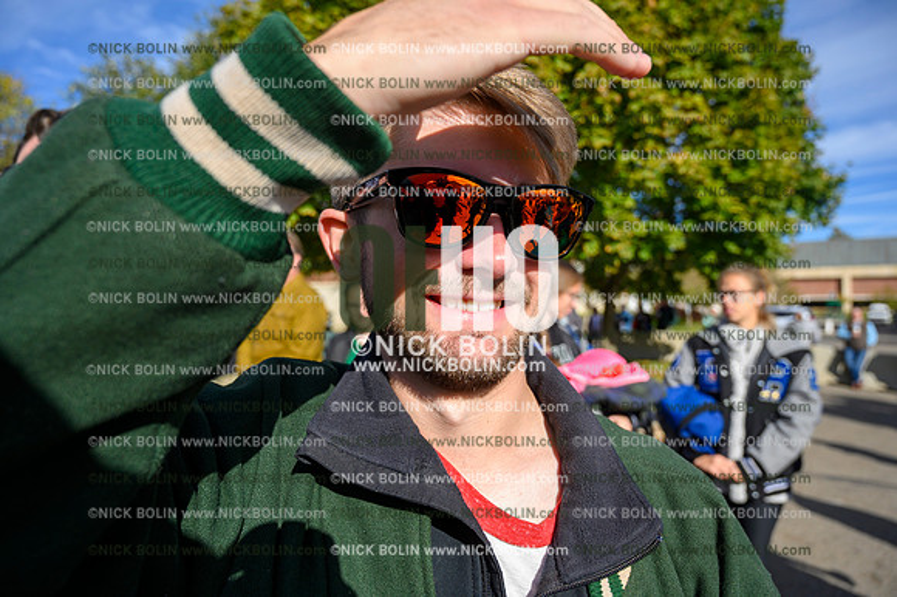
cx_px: 448
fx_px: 598
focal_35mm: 24
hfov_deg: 73.8
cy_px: 298
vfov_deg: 53.1
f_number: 5
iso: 200
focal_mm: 24
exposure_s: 1/800
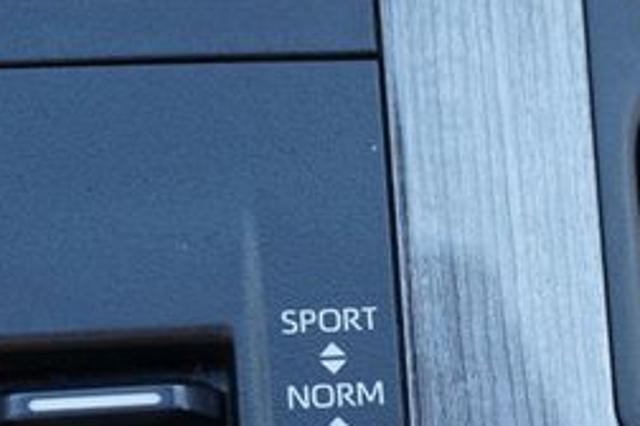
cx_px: 457
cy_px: 451
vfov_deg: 13.6
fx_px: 1760
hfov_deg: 20.5
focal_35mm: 99
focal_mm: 26
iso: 800
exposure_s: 1/60
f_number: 4.5
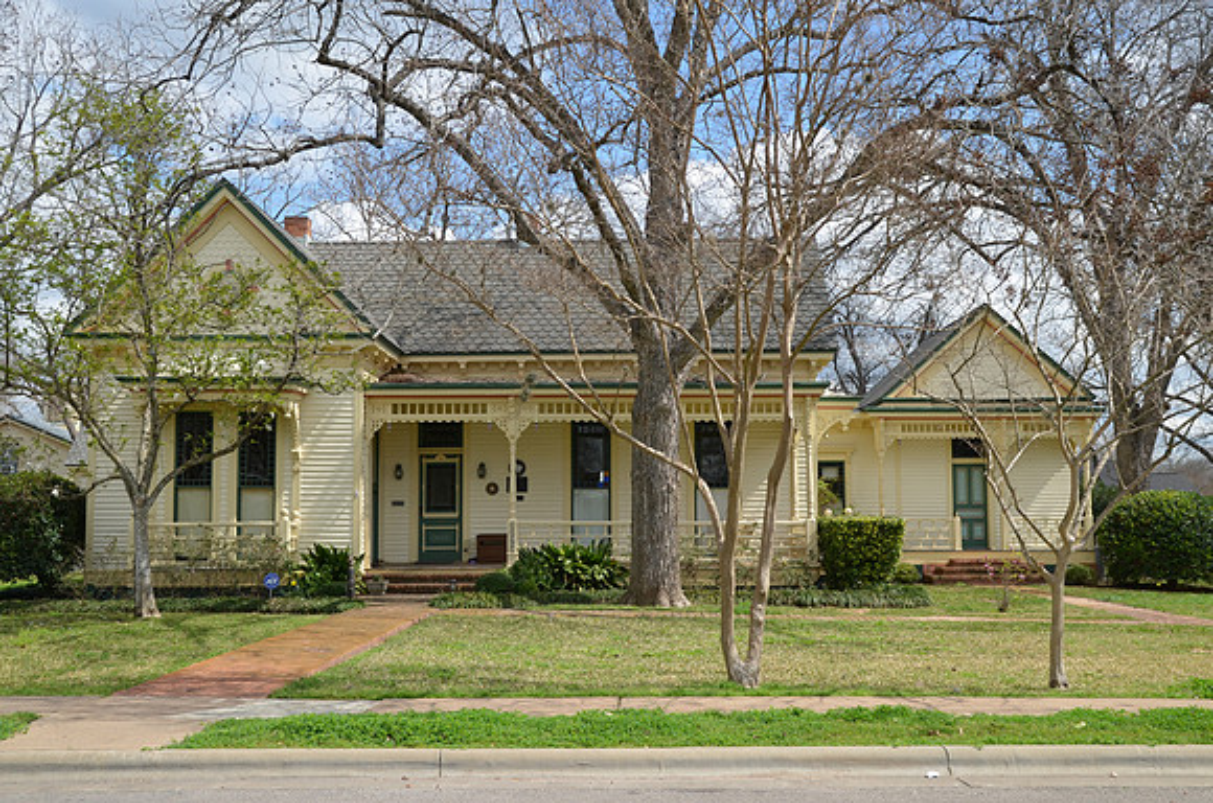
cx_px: 606
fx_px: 1311
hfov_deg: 49.6
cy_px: 402
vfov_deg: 34.1
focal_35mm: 39
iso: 200
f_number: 7.1
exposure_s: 1/200
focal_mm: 26
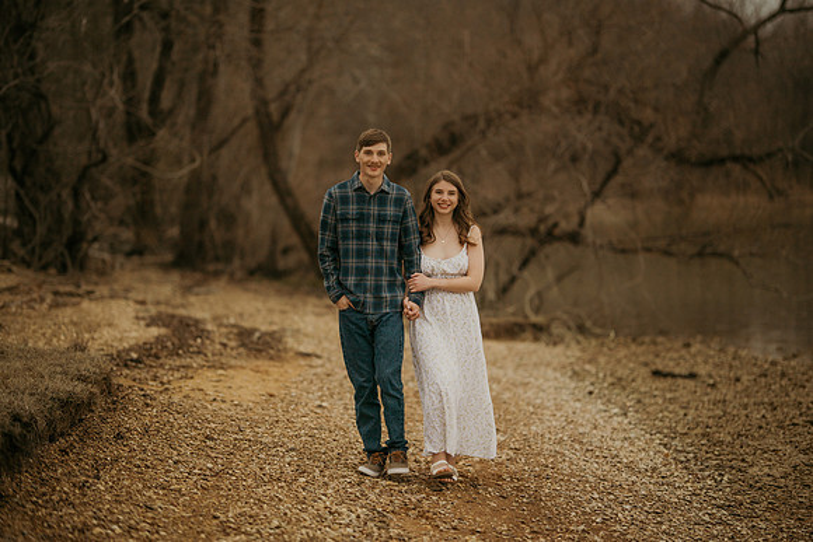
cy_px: 271
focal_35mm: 105
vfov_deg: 13.0
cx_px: 406
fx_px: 2372
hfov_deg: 19.5
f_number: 1.4
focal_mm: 105
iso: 200
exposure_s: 1/100
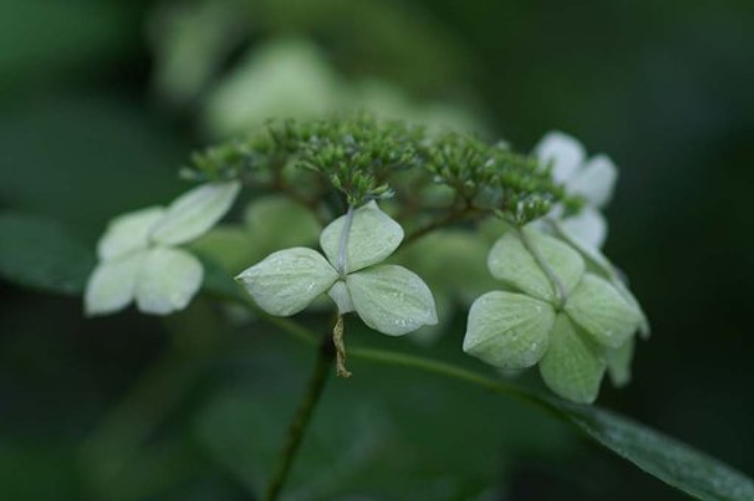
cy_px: 250
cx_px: 377
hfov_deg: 16.1
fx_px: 2667
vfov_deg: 10.7
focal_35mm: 128
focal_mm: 85
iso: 400
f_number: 2
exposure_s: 1/200
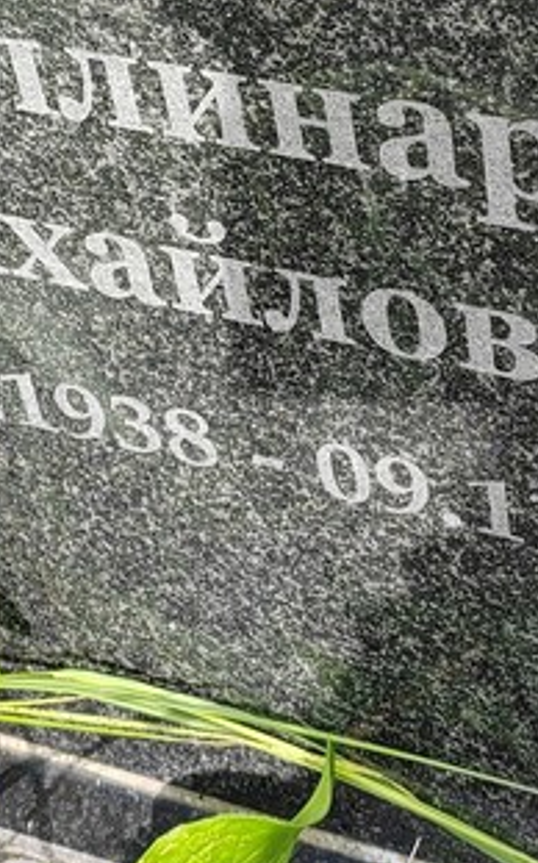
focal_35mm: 90
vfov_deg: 22.9
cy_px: 266
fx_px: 2114
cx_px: 322
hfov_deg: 14.5
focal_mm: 5.52
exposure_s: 1/390
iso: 100
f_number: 1.9
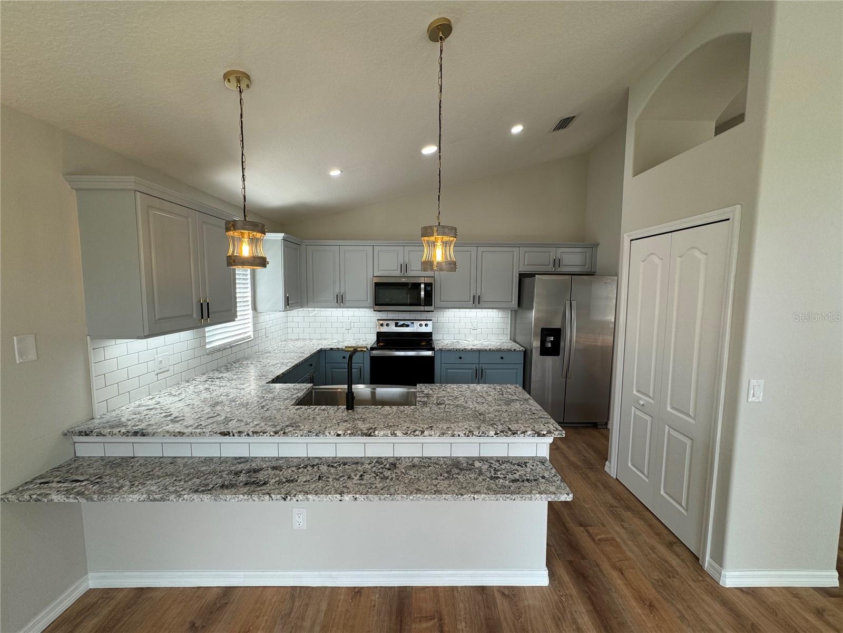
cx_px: 422
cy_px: 316
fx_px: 341
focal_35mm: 14
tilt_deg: -6.0
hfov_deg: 102.1
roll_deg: -1.1
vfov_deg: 85.7
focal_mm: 2.22
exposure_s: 1/120
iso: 64
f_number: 2.2
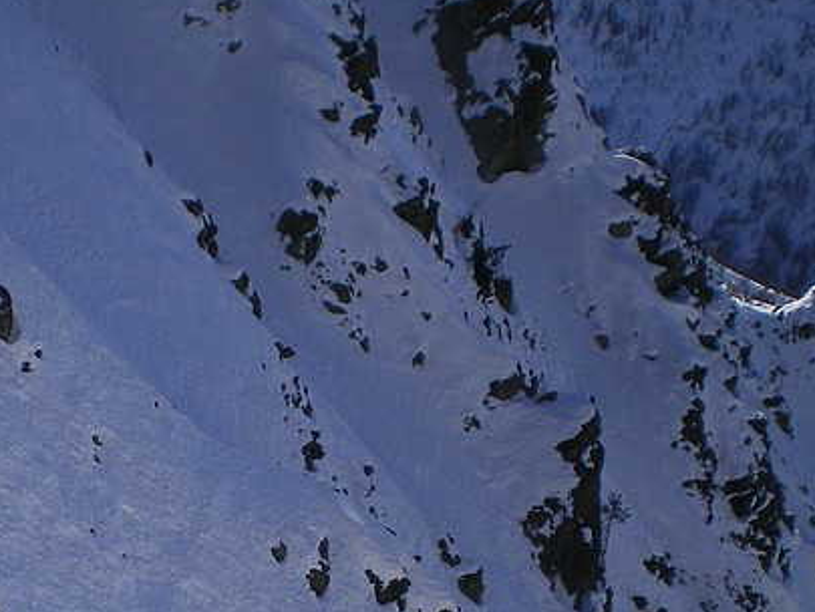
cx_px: 155
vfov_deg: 19.3
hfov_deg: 25.5
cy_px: 546
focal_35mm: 75
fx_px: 1766
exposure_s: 1/800
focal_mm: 6.3
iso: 64
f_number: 4.6
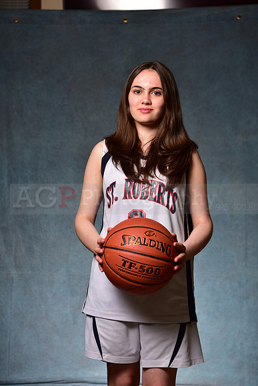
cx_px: 129
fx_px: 752
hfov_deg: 19.5
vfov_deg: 28.8
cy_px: 193
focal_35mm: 70
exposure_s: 1/200
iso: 100
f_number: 5
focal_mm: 70
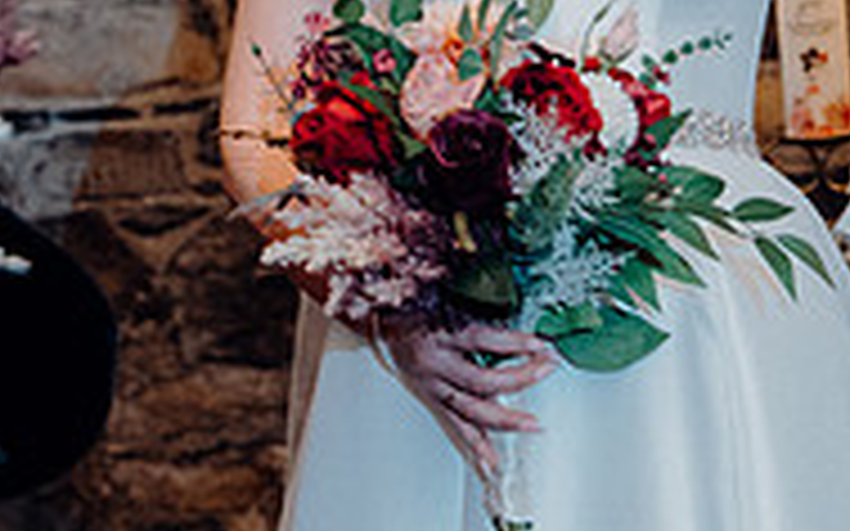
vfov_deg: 7.8
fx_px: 3844
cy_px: -250
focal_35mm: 166
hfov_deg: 12.5
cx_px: 765
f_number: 3.5
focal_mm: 53
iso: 2500
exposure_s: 1/200
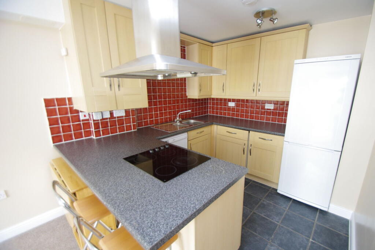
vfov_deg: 77.3
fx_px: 156
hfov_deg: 100.4
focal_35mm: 15
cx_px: 188
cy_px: 125
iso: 400
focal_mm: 10
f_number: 4
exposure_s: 1/25
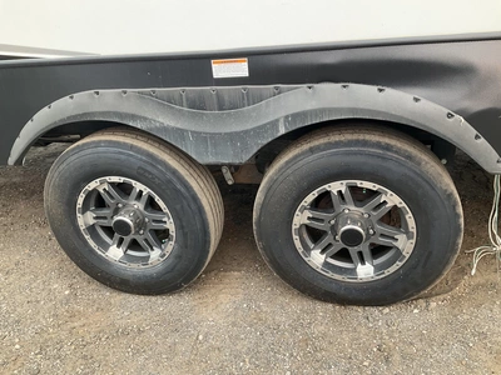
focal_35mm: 29
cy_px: 188
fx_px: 420
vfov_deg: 48.2
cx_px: 250
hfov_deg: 61.7
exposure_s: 1/131
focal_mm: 3
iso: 25
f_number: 1.8
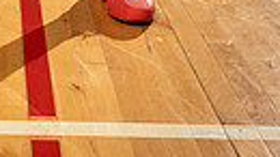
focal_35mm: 127
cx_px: -13
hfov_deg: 16.5
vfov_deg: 8.4
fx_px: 943
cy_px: -267
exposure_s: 1/250
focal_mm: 35
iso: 125
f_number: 5.6
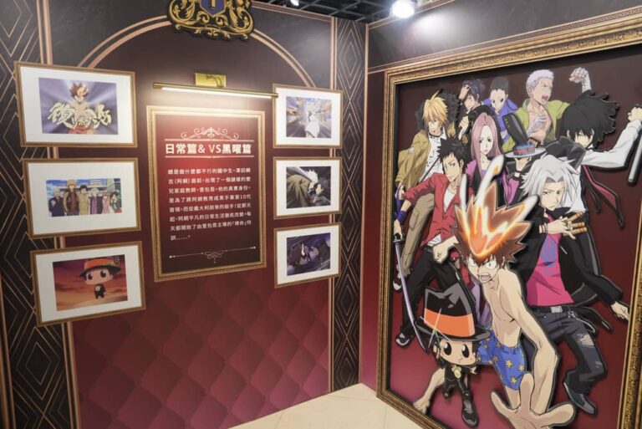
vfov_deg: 53.2
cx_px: 321
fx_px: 428
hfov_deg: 73.7
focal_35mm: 24
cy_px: 214
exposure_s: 1/60
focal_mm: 24
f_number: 2.8
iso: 500
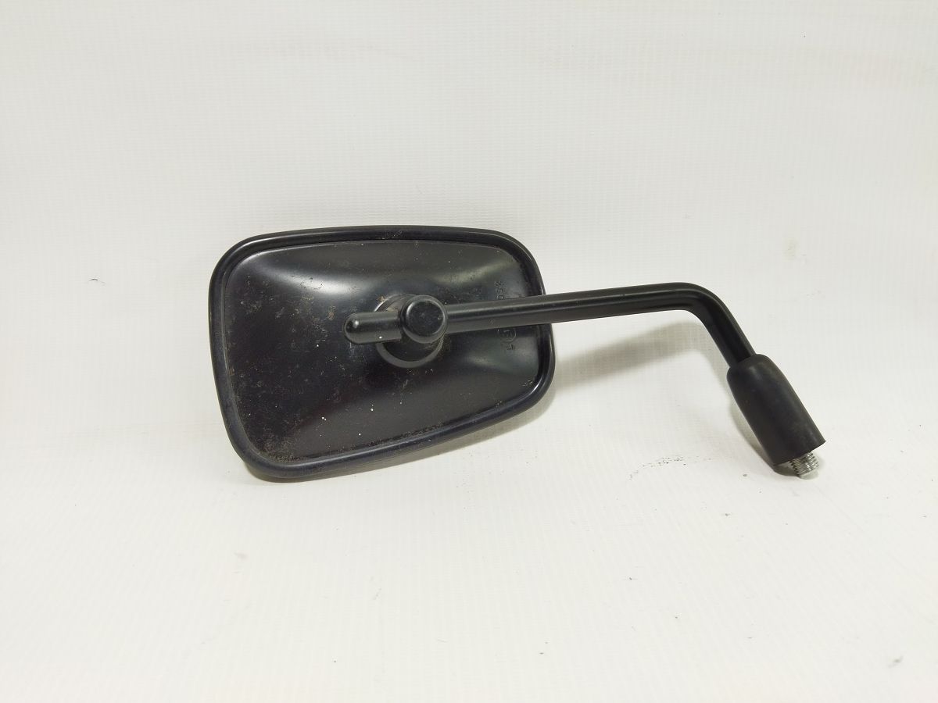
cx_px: 469
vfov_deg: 51.4
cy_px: 352
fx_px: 732
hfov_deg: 65.3
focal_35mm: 27
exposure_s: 1/100
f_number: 1.79
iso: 130
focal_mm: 4.71
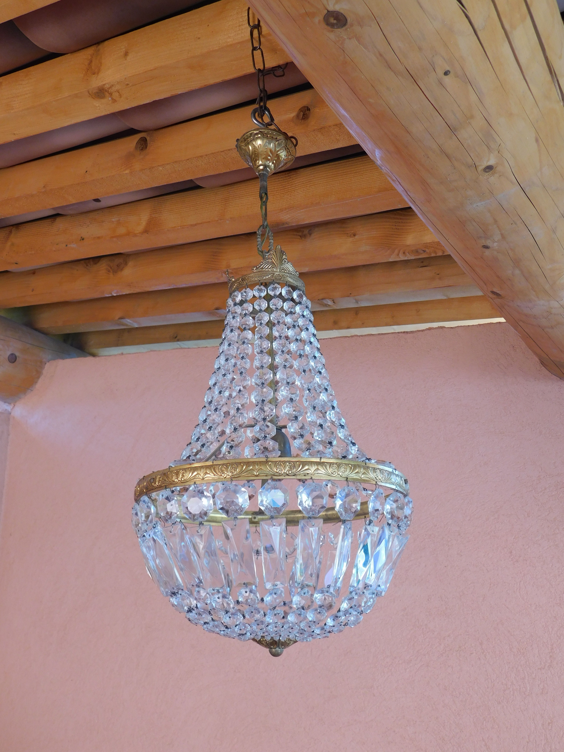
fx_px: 782
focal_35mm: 36
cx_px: 282
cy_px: 376
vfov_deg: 51.4
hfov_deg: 39.7
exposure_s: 1/50
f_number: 3.5
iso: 125
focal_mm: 6.3
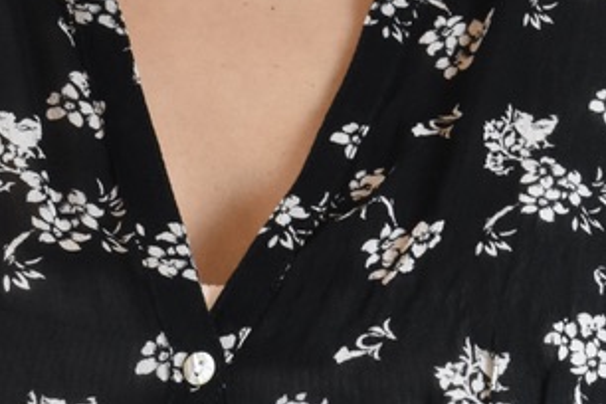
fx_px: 4928
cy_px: 737
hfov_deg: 7.0
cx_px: 321
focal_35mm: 293
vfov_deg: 4.6
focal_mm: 55
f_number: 16
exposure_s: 1/50
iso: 1600
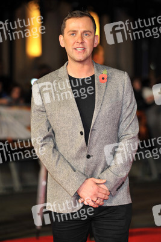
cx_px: 80
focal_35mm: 145
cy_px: 121
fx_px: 972
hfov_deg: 9.5
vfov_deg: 14.1
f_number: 4
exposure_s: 1/250
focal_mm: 145
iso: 1000
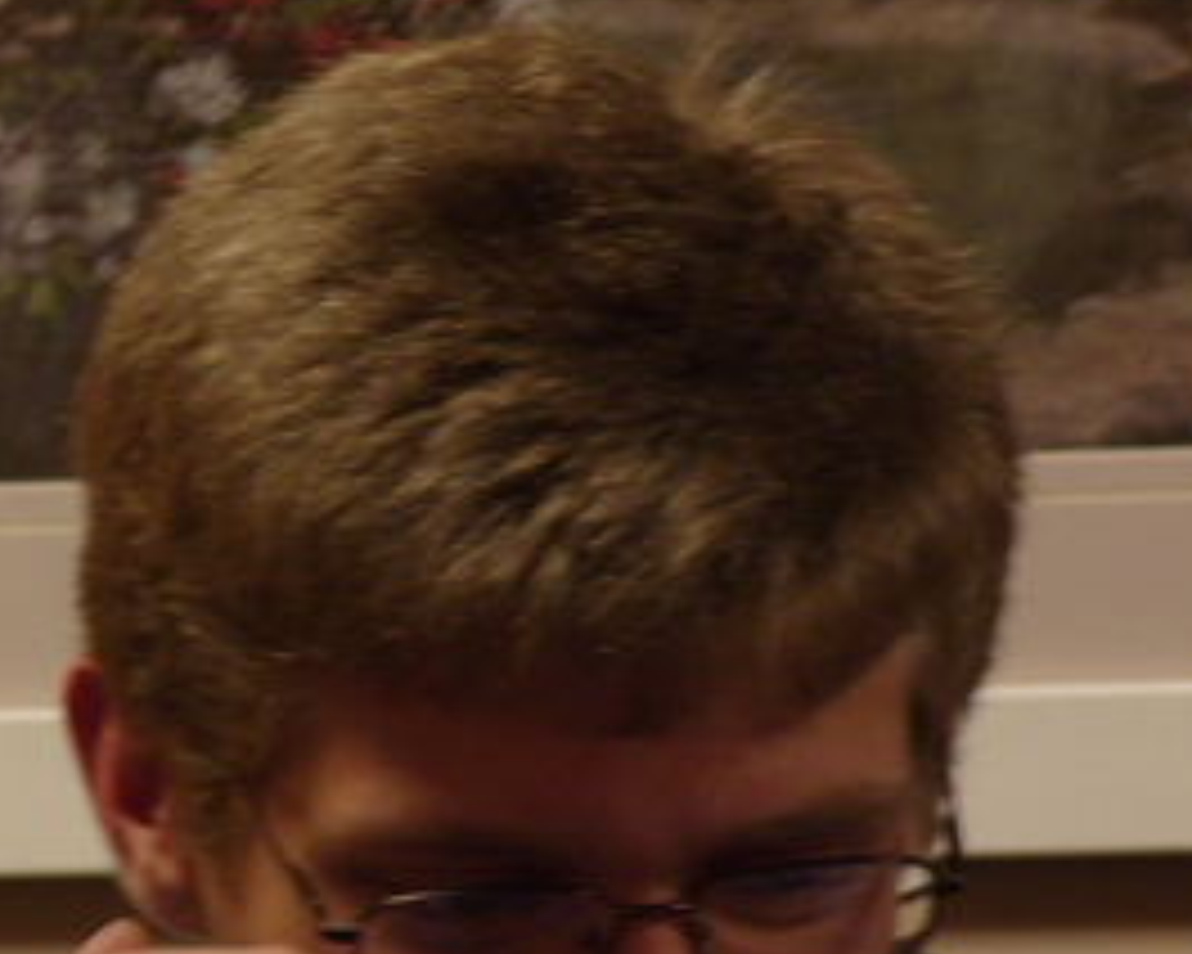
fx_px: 14570
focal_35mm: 413
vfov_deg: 3.7
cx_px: 103
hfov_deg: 4.7
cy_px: 724
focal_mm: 39
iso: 200
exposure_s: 1/30
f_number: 4.5
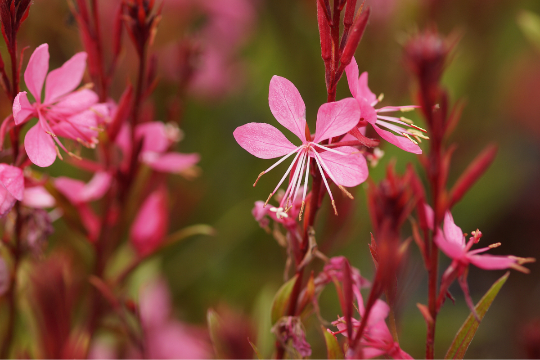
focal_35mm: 150
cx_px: 270
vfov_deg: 9.1
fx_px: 2250
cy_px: 180
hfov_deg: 13.7
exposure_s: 1/160
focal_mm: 100
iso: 100
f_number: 3.2
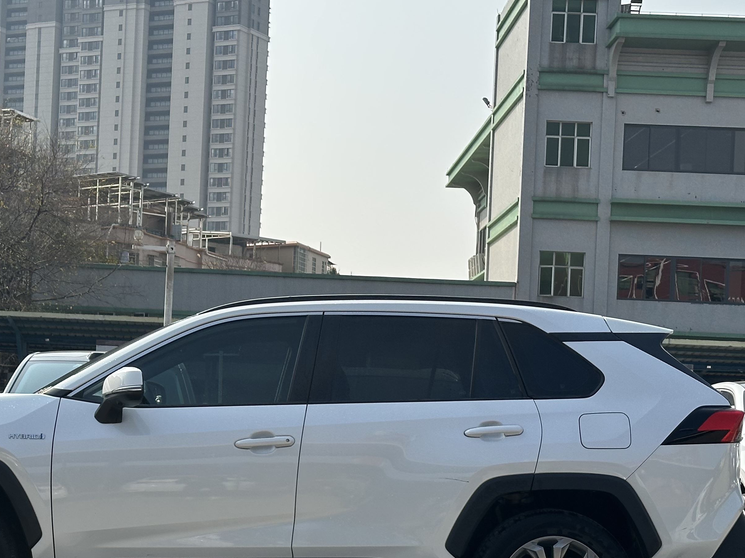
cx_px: 267
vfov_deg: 18.4
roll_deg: -2.7
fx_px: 1722
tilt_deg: +1.4
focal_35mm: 80
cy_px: 362
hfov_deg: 24.3
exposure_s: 1/4016
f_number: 1.78
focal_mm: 6.86
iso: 64
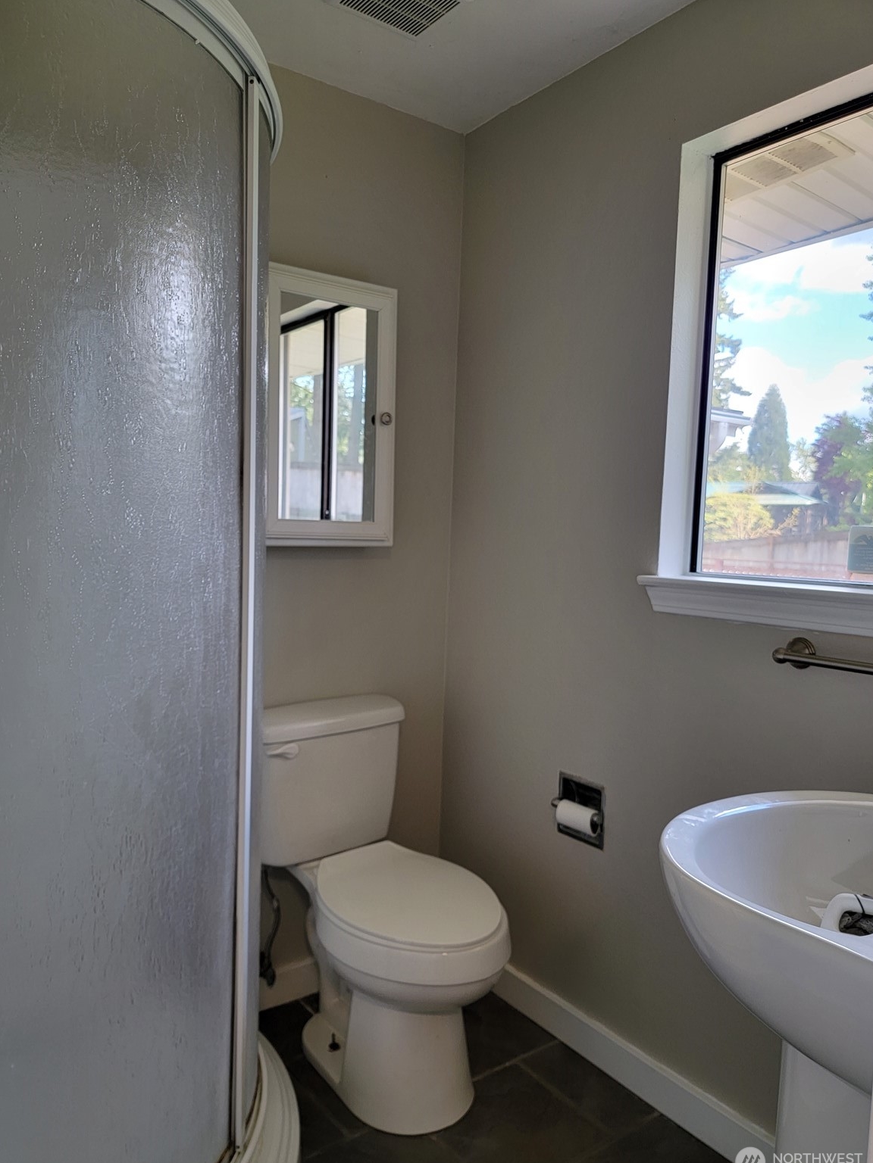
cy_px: 592
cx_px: 430
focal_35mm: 25
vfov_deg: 69.4
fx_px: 841
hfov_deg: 54.9
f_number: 1.8
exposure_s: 1/120
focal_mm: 6.7
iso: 100
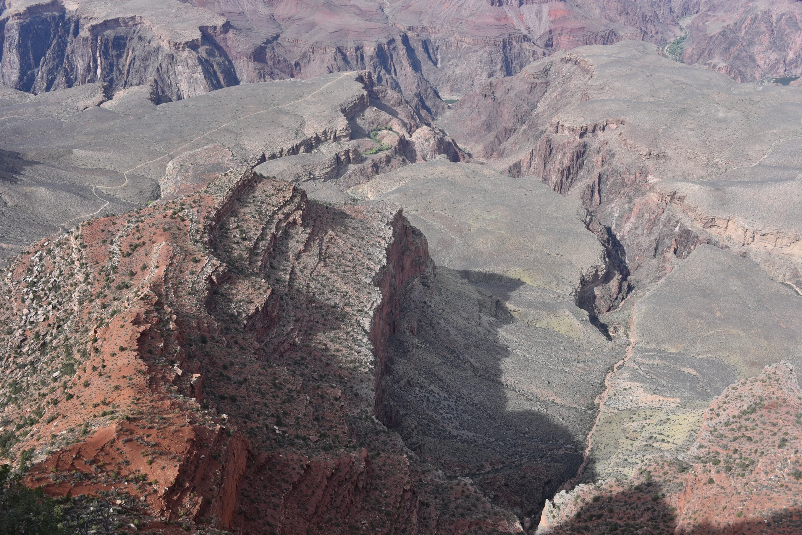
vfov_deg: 38.9
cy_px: 268
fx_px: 758
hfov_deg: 55.8
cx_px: 401
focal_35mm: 34
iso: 200
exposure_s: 1/320
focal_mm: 34
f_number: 9
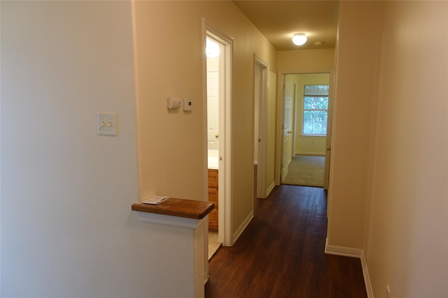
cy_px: 149
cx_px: 224
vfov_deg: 53.1
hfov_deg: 73.7
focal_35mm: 24
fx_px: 299
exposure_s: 1/30
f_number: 1.8
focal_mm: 8.8
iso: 200
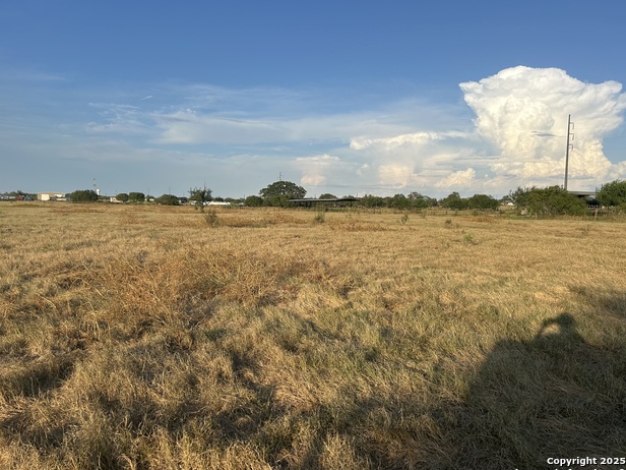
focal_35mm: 27
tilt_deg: -3.3
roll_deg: -1.7
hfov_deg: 65.3
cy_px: 235
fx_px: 488
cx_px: 303
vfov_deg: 51.4
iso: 50
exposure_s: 1/3460
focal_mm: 5.7
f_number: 1.5
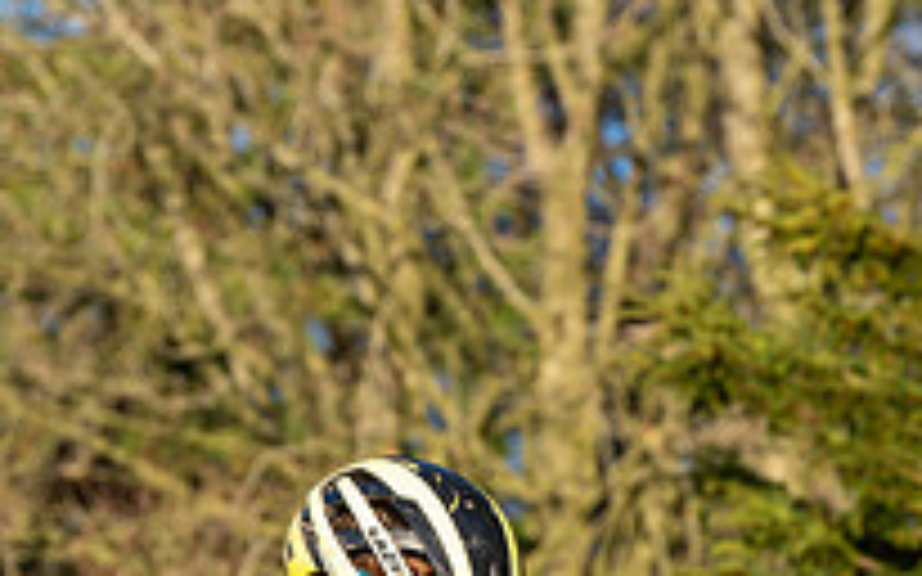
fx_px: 5351
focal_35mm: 213
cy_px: 783
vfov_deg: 6.1
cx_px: 459
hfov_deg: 9.8
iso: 250
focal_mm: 95
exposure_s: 1/1000
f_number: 5
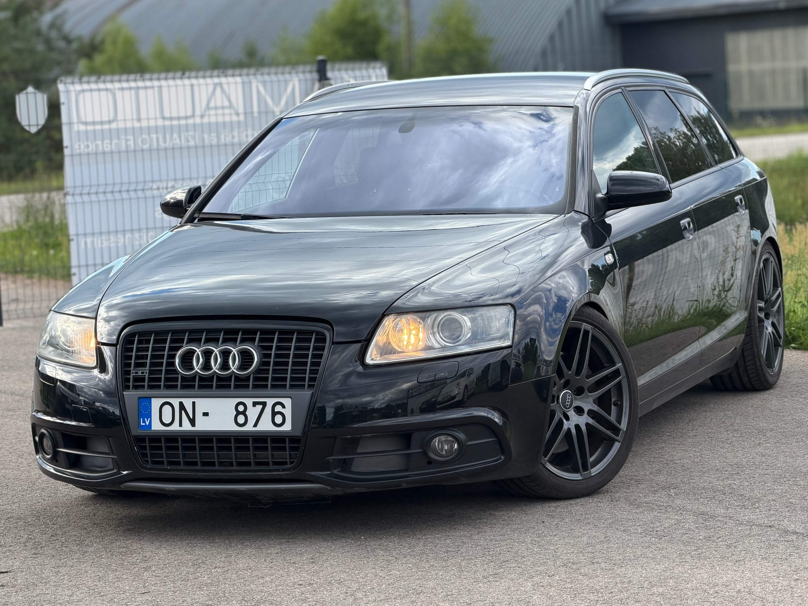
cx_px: 404
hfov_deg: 19.6
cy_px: 303
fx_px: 2334
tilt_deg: -5.1
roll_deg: -0.4
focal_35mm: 100
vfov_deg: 14.8
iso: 50
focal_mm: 16.89
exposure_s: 1/398
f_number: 2.8
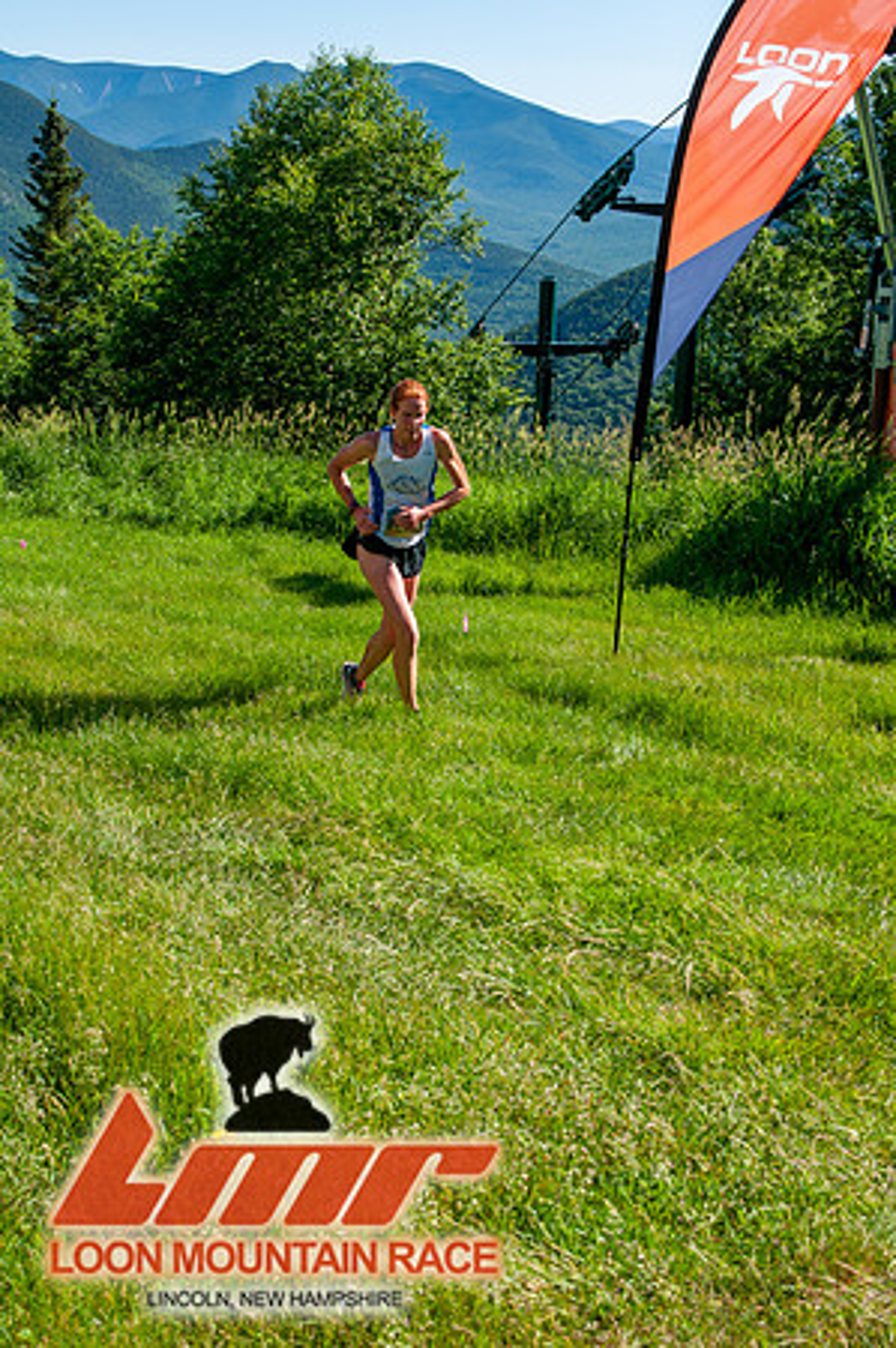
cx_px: 448
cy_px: 674
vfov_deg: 38.9
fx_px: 1908
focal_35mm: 51
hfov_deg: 26.4
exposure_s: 1/400
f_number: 8
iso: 200
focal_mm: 34
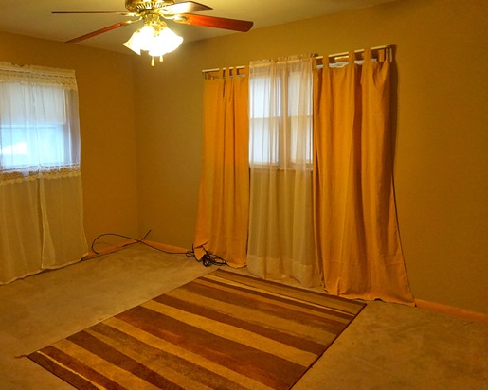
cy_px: 193
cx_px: 193
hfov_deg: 61.6
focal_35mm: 28
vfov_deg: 51.5
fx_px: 404
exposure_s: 1/160
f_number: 3.5
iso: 3200
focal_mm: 16
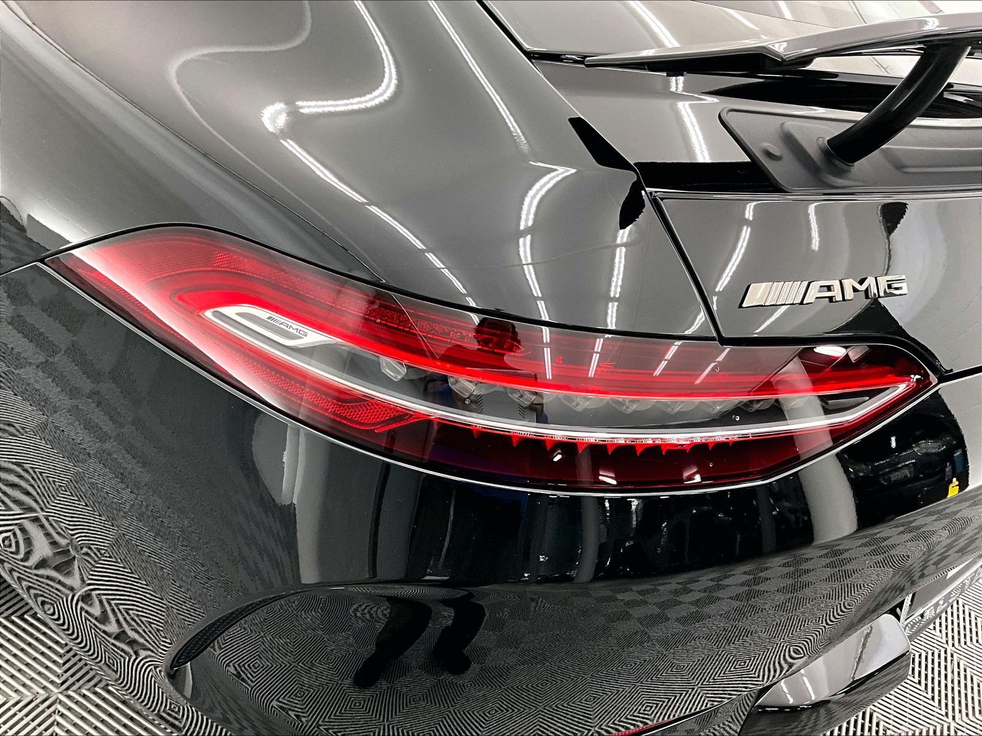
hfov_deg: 61.7
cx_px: 491
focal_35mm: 29
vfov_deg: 48.2
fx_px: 823
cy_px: 368
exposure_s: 1/60
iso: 200
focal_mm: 3
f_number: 1.8
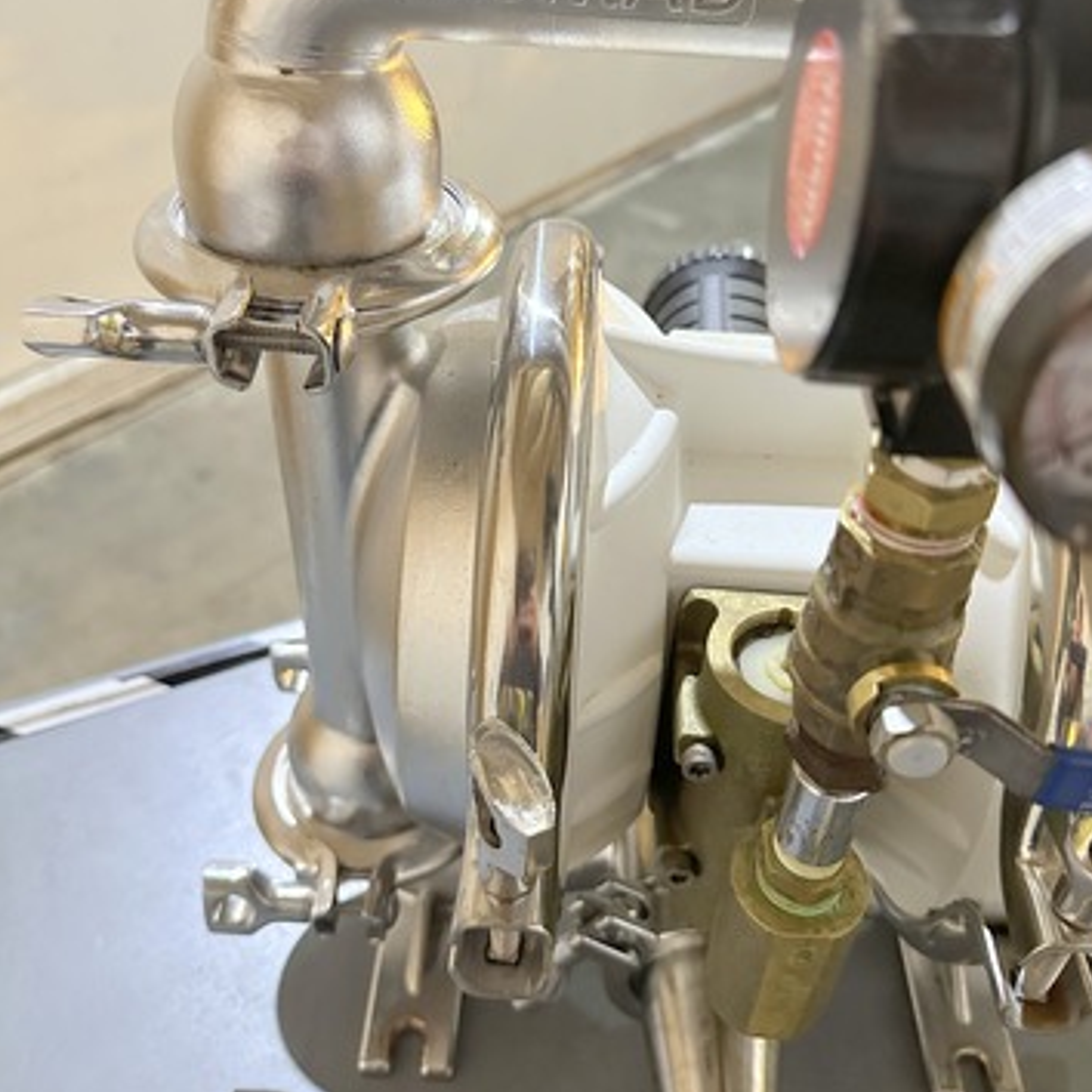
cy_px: 503
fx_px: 1071
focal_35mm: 30
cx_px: 572
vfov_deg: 54.0
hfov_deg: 54.0
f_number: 1.78
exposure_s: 1/60
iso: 800
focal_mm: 6.86
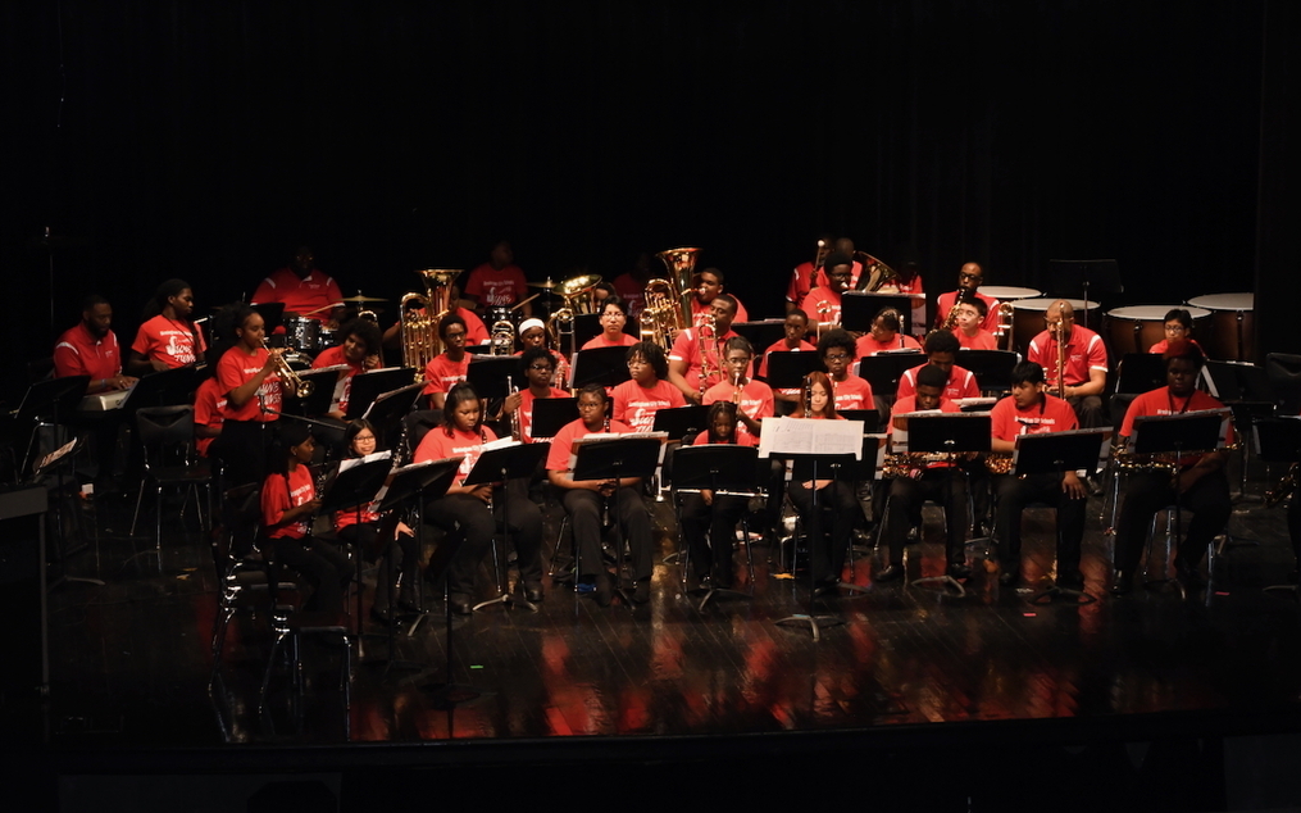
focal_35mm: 108
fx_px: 3829
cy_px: 401
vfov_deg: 12.1
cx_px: 655
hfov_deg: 19.3
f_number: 14
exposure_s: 1/60
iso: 3200
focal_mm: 70
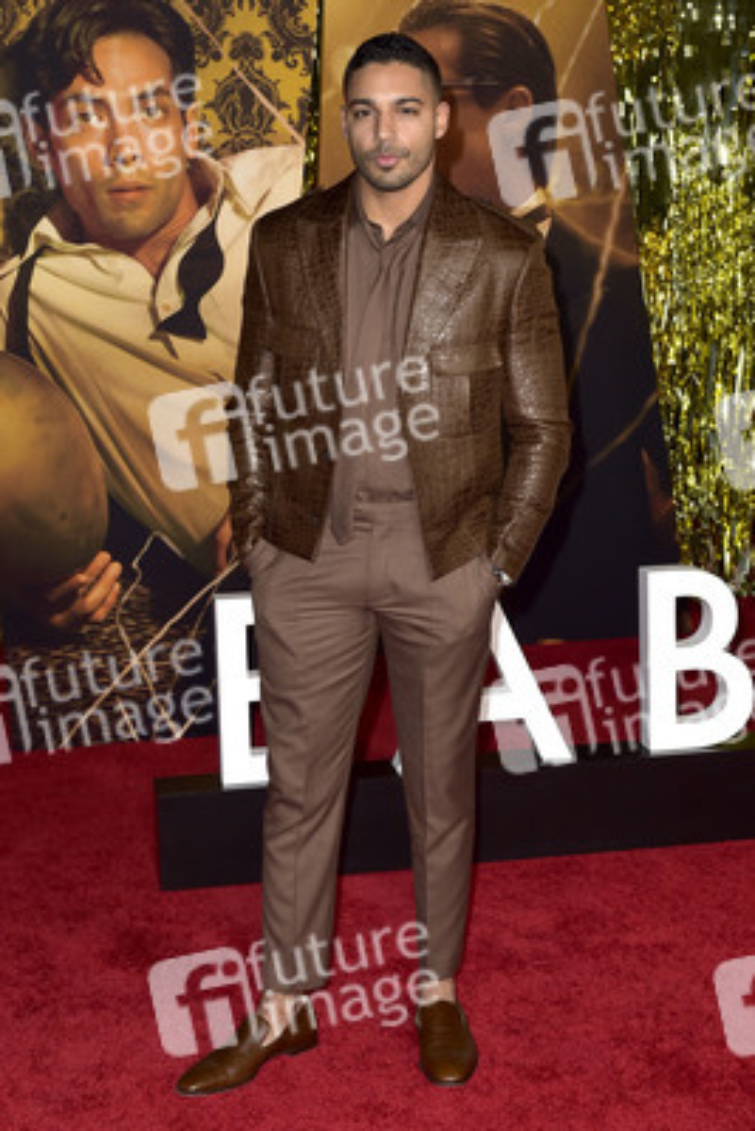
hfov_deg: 27.0
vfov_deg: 39.6
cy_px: 566
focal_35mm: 50
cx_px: 378
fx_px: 1571
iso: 800
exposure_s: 1/250
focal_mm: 50
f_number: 6.3
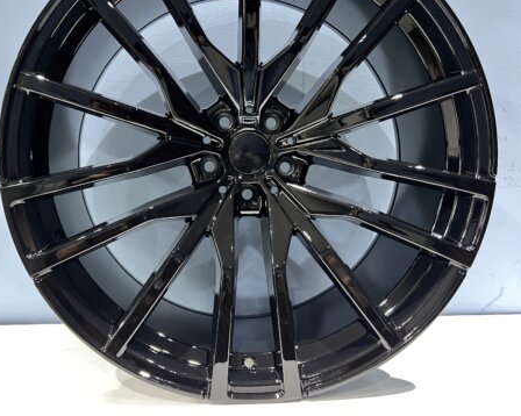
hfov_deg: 52.8
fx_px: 524
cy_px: 158
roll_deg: +0.6
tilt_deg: +0.4
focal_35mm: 34
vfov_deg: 43.0
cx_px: 242
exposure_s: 1/25
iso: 1000
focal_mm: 5.7
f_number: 1.5
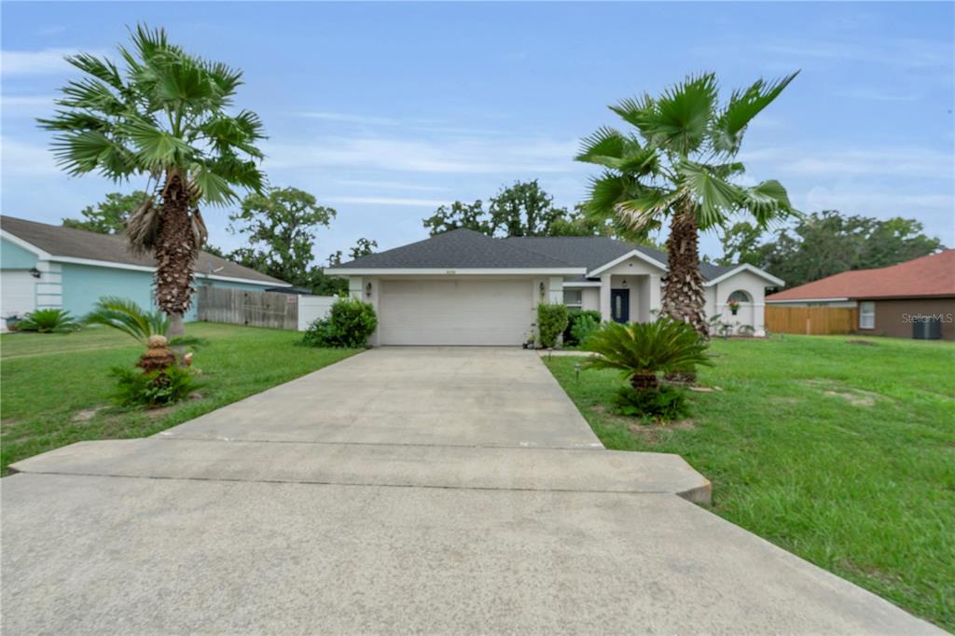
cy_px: 318
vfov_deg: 73.7
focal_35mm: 16
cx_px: 478
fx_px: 424
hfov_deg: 96.8
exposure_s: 1/1000
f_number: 8
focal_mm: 16
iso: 320
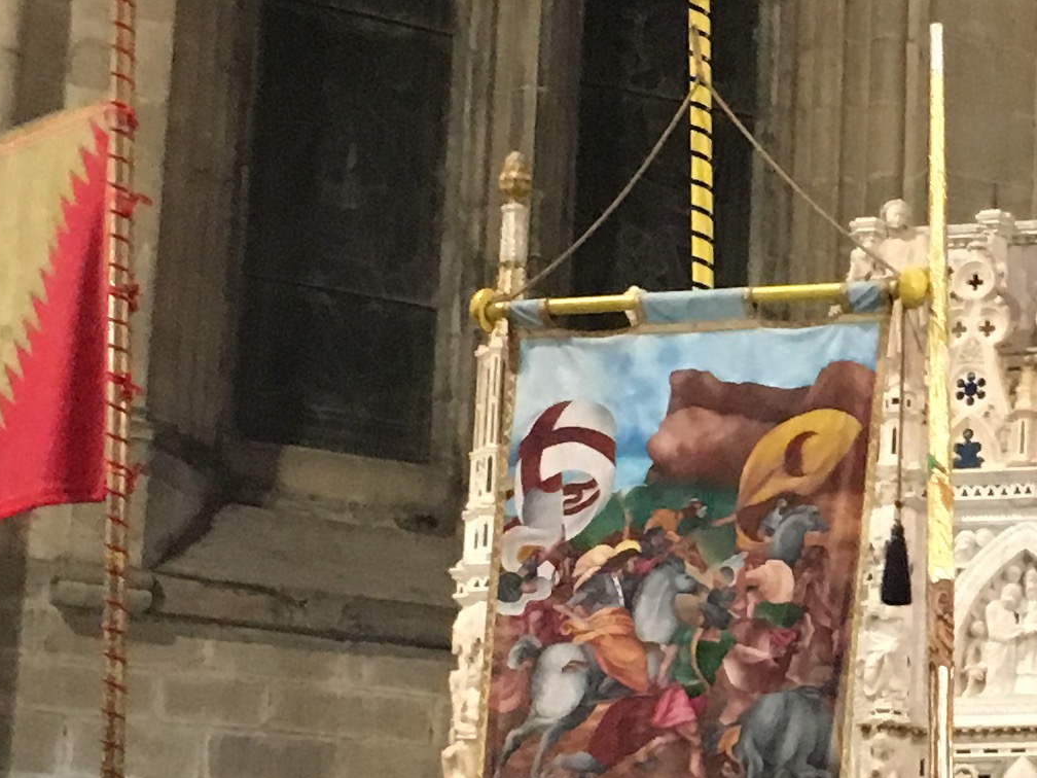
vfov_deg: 12.7
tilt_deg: +12.1
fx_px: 3475
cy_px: 616
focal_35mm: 116
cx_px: 1267
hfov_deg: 16.2
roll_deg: -1.5
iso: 200
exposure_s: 1/17
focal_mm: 4.15
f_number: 2.2
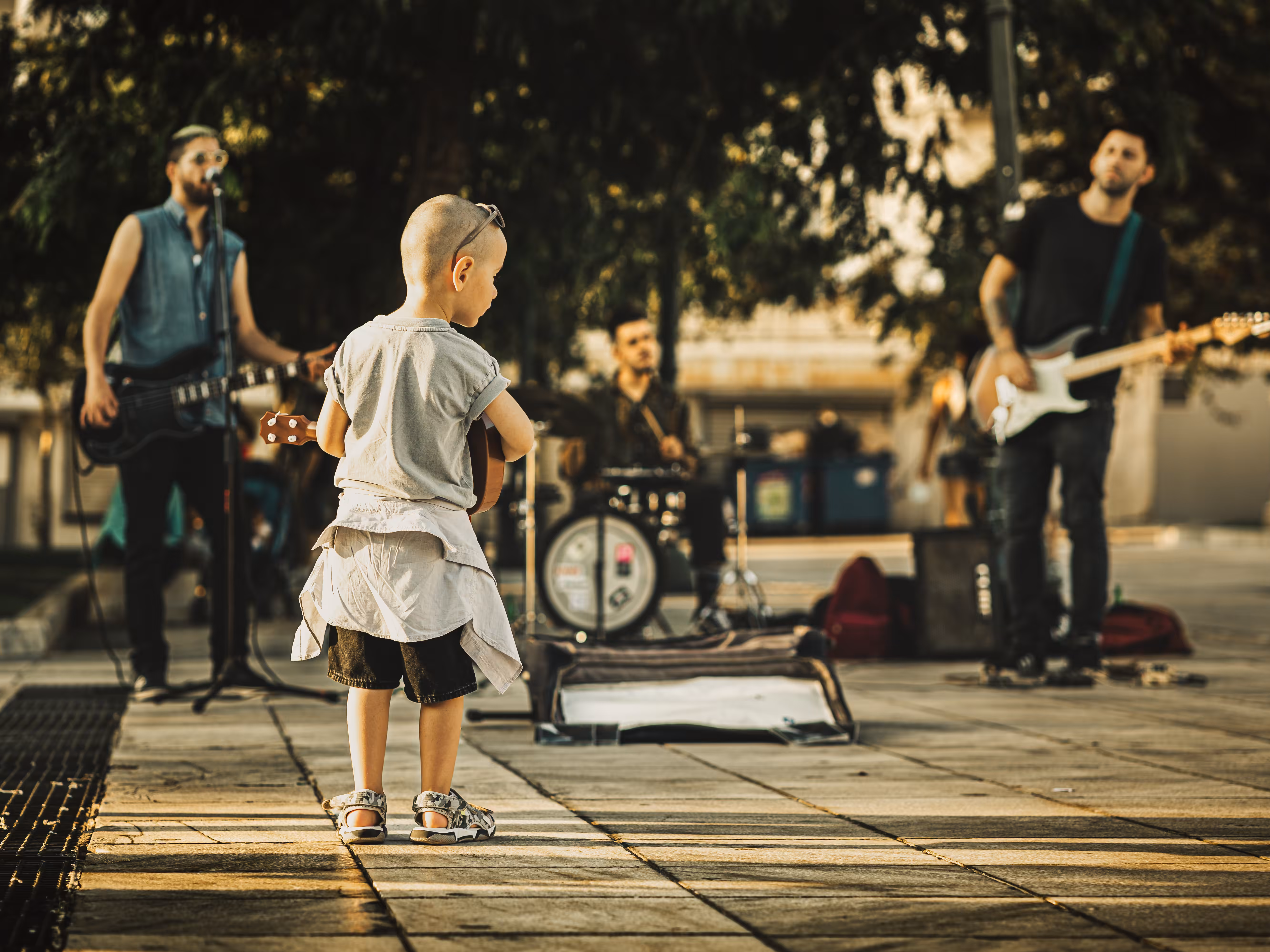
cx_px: 623
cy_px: 476
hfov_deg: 21.3
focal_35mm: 92
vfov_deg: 16.1
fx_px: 3375
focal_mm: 85
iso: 200
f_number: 2.8
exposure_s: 1/400
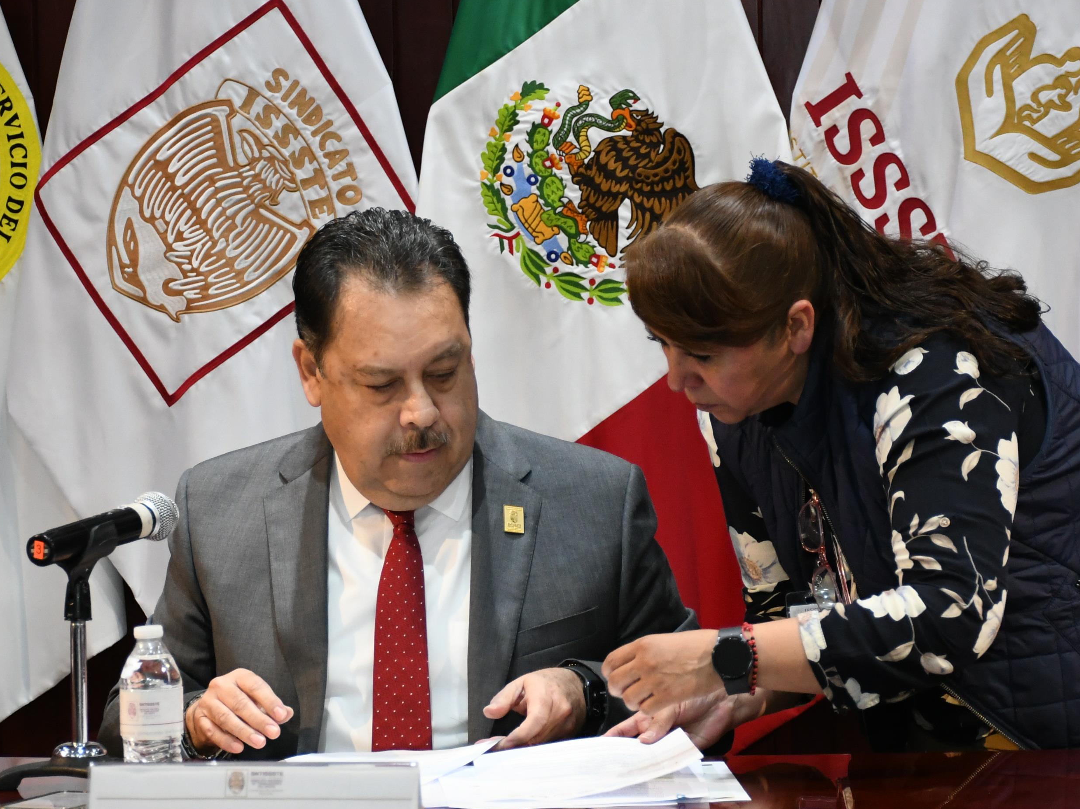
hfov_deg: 15.5
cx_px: 602
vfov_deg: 11.7
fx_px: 3962
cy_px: 485
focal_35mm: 127
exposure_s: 1/100
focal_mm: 52
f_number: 4.8
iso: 2000
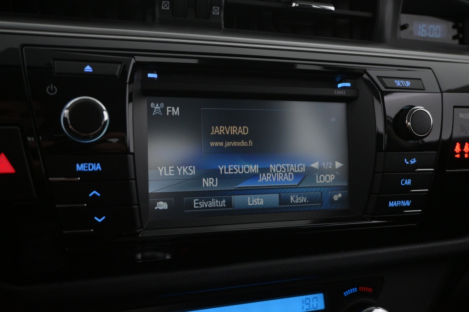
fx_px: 449
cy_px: 156
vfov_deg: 38.4
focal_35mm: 34
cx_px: 234
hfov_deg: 55.1
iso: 2500
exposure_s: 1/80
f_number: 4.2
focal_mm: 23
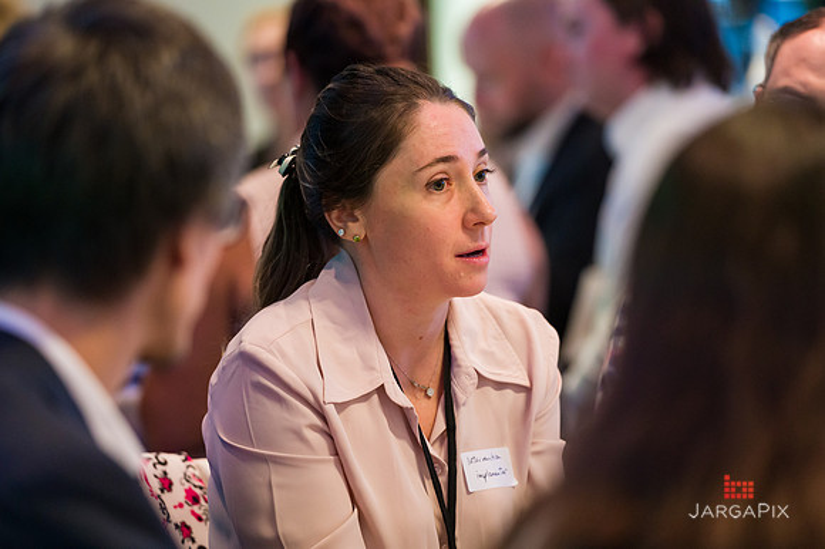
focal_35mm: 200
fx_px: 4589
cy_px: 275
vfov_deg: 6.8
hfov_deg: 10.3
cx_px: 413
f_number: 3.2
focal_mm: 200
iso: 3200
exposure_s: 1/200
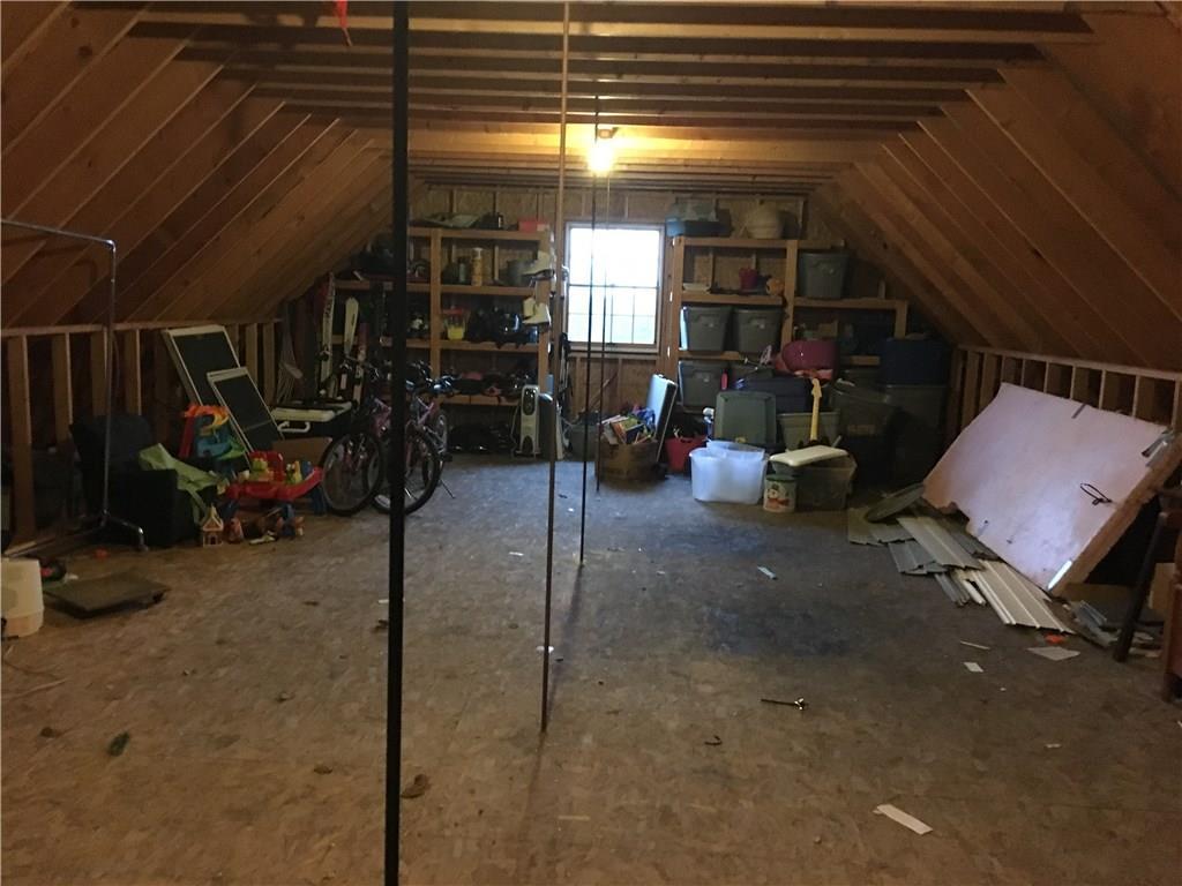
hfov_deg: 61.7
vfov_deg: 48.2
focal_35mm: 29
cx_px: 591
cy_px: 443
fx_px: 990
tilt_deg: -10.1
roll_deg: -3.4
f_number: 2.2
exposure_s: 1/15
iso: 800
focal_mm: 4.15
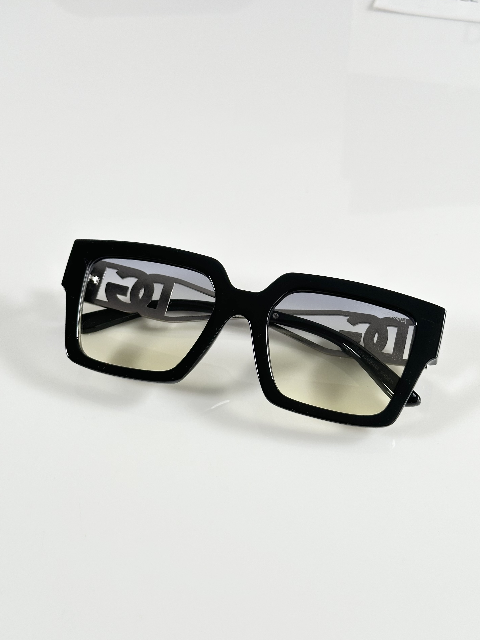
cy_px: 331
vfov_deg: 37.5
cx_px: 228
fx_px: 943
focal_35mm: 51
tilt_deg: -47.2
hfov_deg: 28.6
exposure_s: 1/100
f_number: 1.78
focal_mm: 6.86
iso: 80
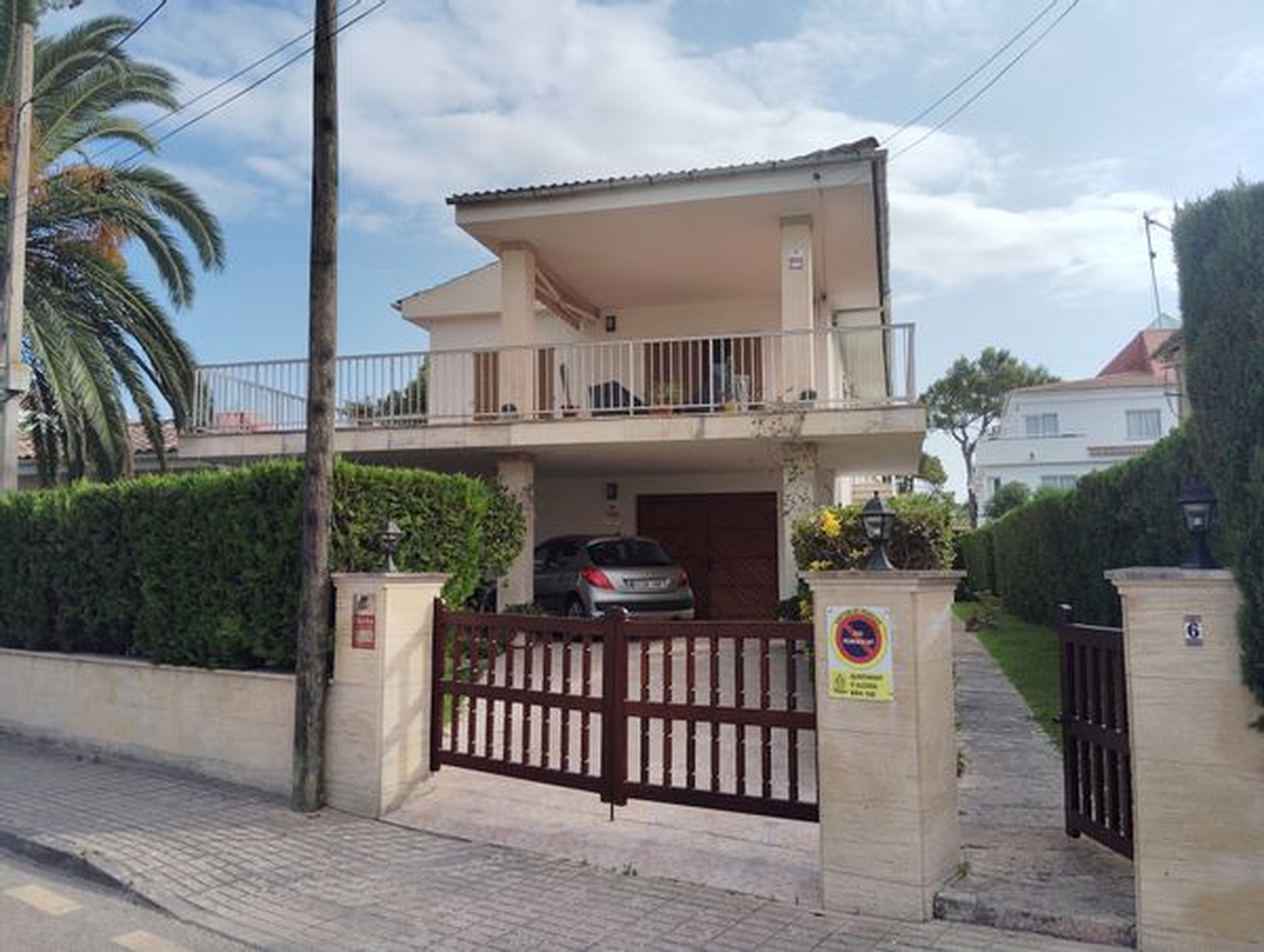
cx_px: 632
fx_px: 1024
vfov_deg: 49.9
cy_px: 476
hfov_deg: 63.4
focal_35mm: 28
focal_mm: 4.22
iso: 50
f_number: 1.8
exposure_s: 1/823
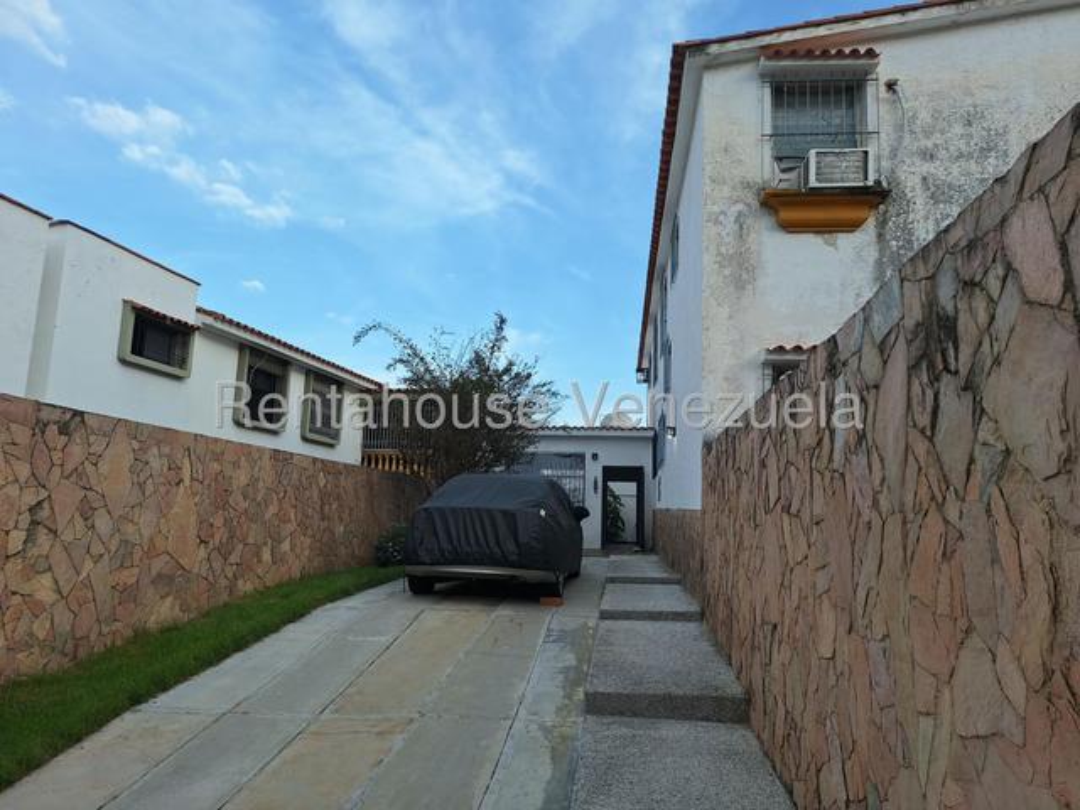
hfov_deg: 73.9
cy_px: 405
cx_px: 540
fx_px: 718
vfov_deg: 58.9
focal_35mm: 23
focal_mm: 5.54
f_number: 1.8
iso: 40
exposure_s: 1/1055
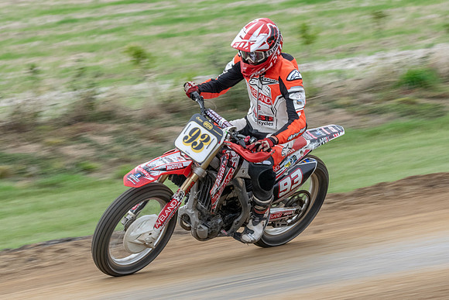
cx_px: 186
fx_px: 5503
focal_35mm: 441
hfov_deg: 4.7
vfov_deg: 3.1
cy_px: 148
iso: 640
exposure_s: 1/250
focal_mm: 210
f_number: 11
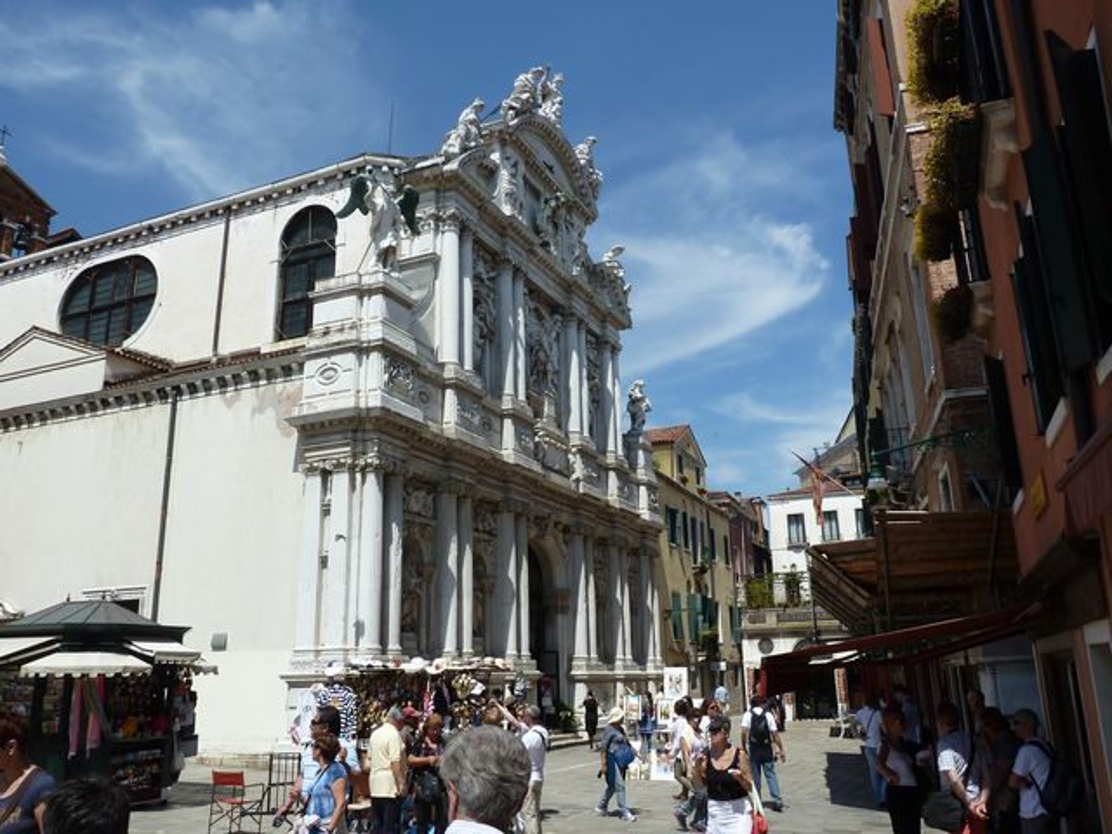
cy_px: 417
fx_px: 932
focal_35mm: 29
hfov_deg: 61.7
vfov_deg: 48.2
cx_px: 556
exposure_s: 1/640
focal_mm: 4.7
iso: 80
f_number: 5
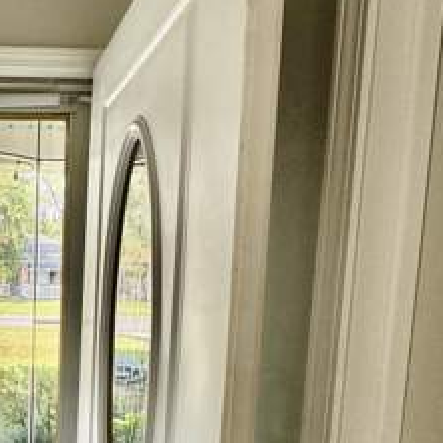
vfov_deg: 44.5
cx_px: -36
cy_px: 332
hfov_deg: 38.6
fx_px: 521
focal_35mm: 36
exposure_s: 1/197
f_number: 2.2
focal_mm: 2.22
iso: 40
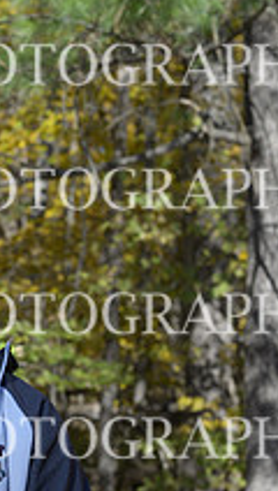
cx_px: -115
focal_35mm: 143
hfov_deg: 8.4
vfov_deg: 14.7
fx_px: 1865
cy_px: 500
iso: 125
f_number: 6.3
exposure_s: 1/200
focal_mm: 50
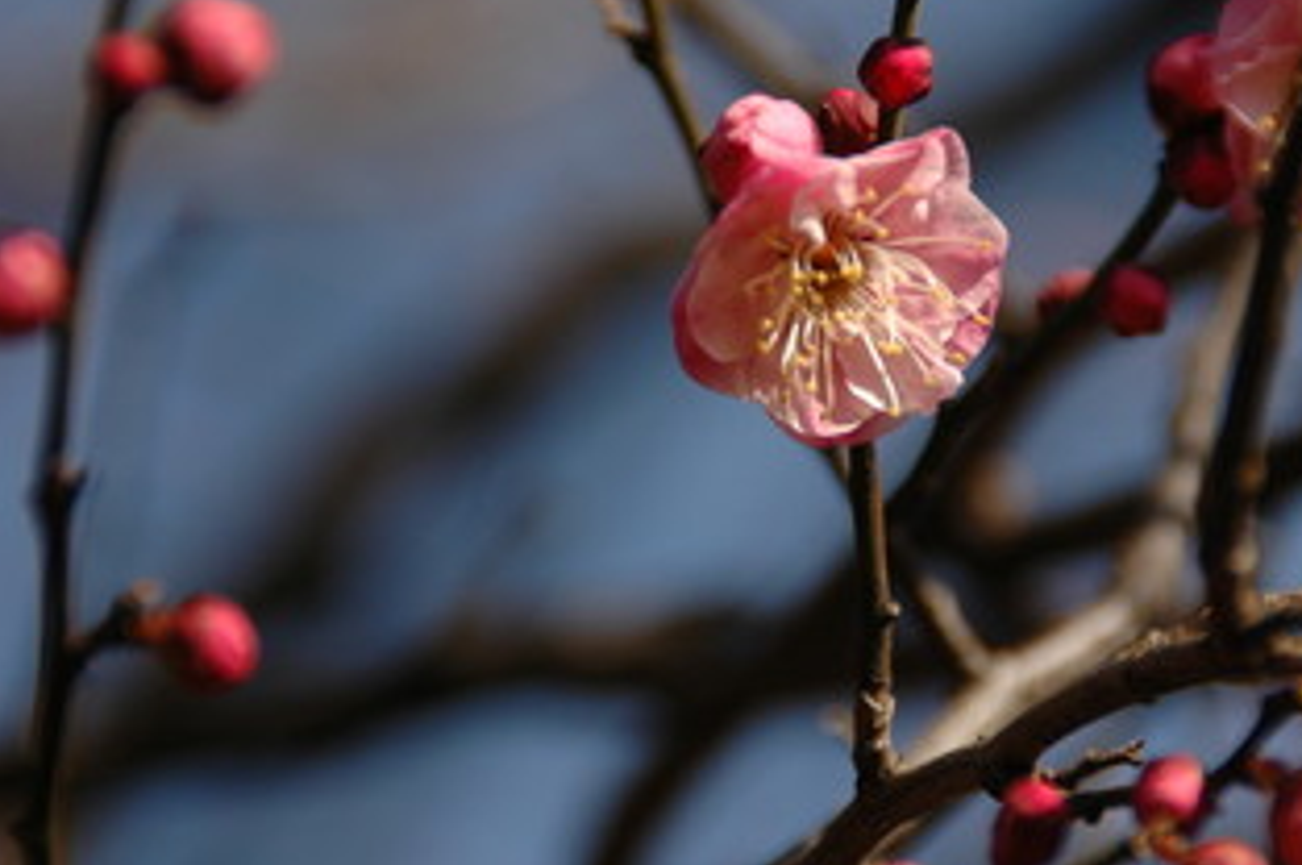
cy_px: 326
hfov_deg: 4.8
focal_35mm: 431
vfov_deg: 3.2
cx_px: 903
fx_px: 15571
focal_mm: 200
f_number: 6.3
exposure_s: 1/640
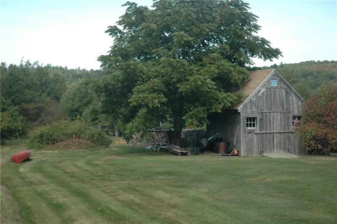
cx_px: 168
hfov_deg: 27.0
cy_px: 112
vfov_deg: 18.1
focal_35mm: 75
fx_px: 701
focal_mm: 50
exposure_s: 1/160
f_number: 6.3
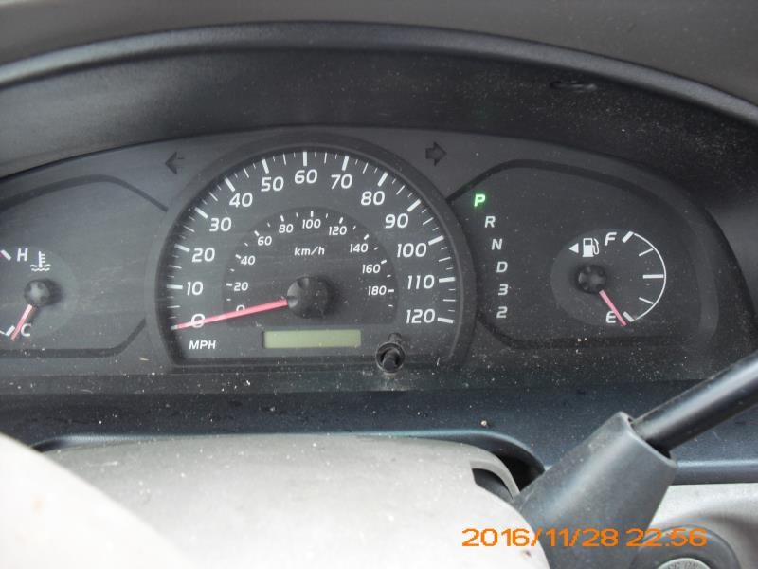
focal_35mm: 36
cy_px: 284
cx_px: 379
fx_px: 788
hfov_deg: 51.4
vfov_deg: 39.7
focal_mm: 6.3
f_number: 3.1
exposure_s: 1/10
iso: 200
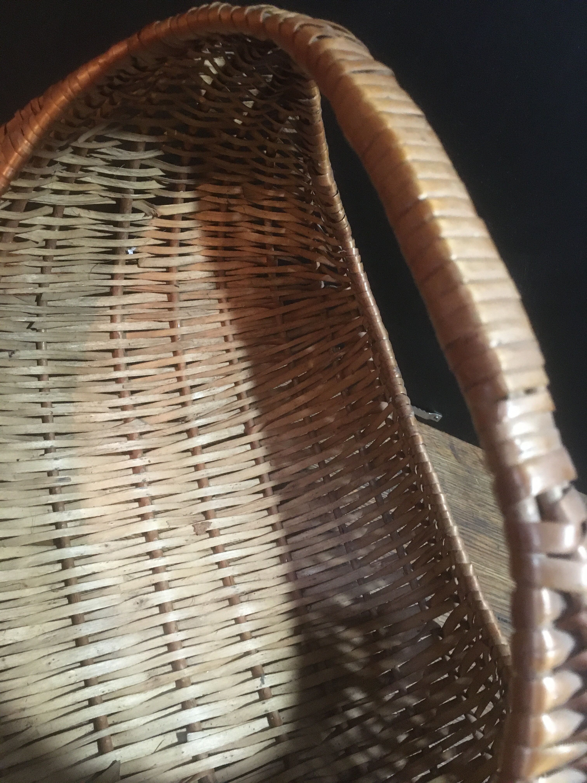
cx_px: 294
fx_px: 656
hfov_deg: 48.2
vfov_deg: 61.7
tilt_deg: -47.4
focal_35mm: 29
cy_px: 392
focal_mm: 4.15
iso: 250
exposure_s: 1/17
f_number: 2.2
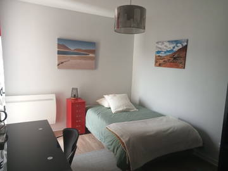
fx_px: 184
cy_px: 86
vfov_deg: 49.7
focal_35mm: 28
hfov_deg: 63.4
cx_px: 114
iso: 672
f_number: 2.2
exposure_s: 1/33.3
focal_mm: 3.46
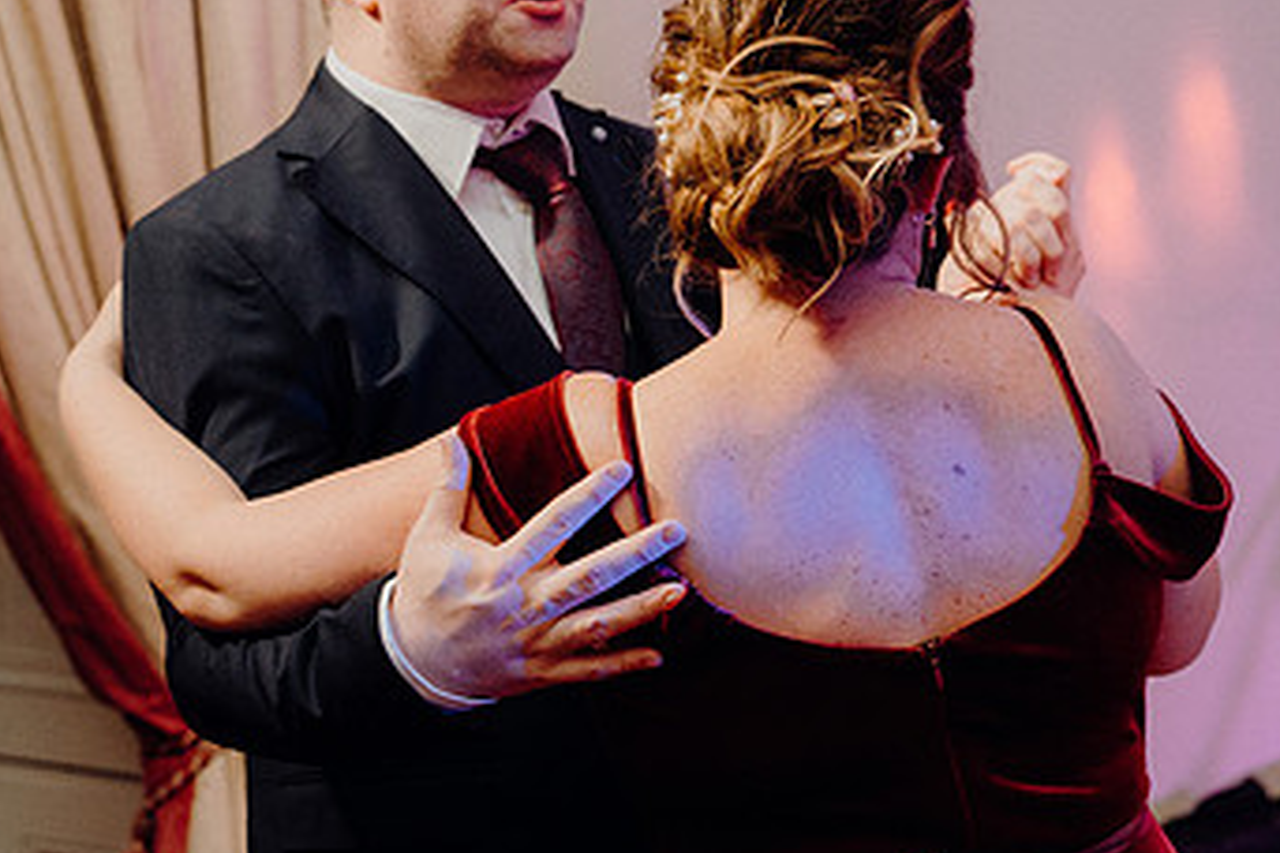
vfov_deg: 17.5
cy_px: 406
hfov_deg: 25.9
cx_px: 808
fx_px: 2773
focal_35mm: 78
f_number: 3.5
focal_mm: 46
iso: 2500
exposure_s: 1/160
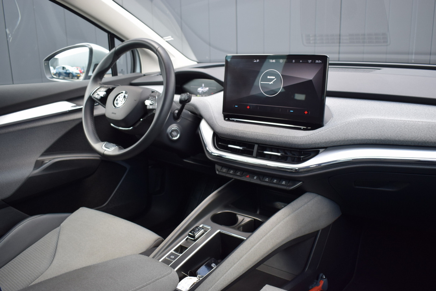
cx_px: 218
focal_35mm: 33
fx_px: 400
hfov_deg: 57.2
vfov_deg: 40.0
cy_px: 146
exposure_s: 1/100
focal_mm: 22
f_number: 5
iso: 400
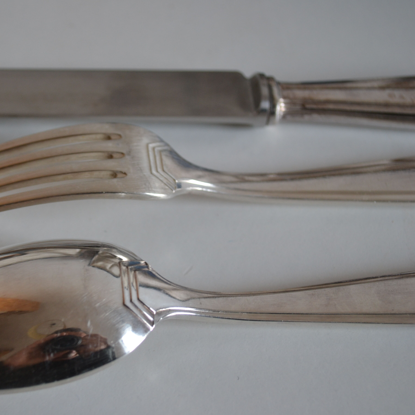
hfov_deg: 25.2
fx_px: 918
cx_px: 108
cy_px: 207
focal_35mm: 68
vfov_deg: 25.5
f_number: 5
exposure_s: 1/20
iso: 400
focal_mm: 35
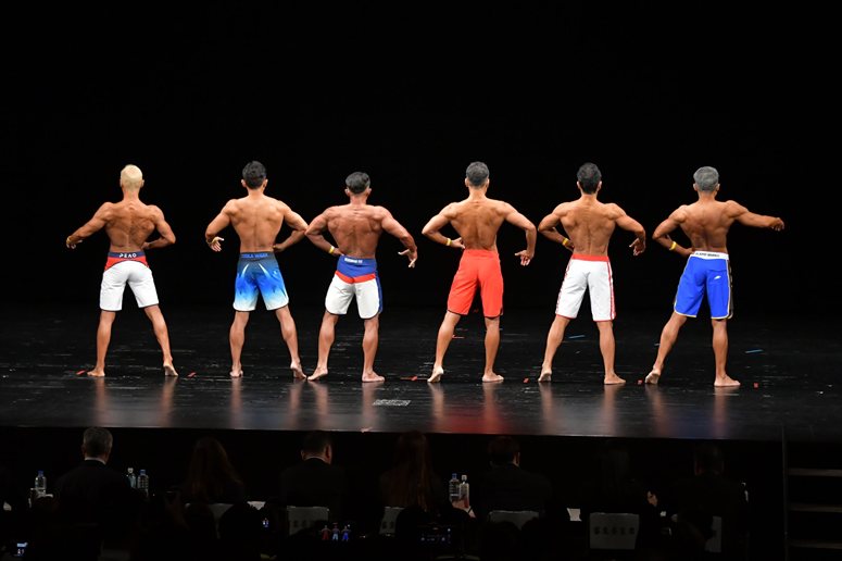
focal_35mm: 123
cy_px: 280
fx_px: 2875
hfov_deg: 16.7
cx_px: 421
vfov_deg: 11.1
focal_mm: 82
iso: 3200
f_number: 5.6
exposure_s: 1/400
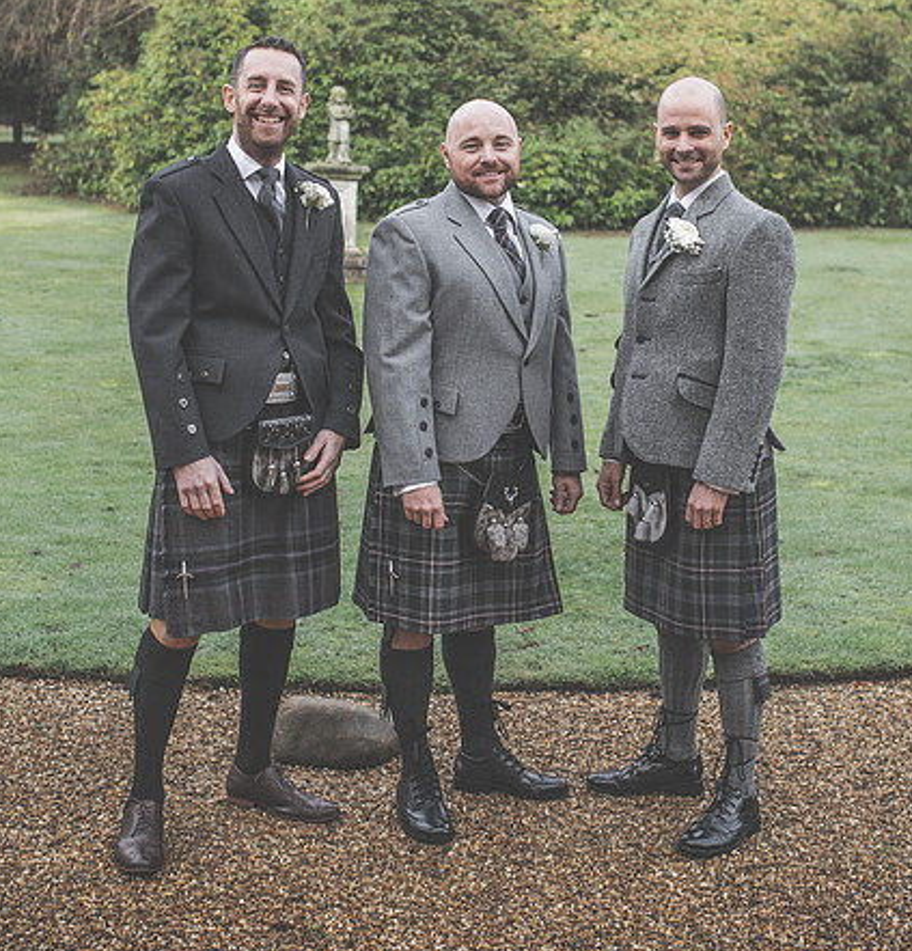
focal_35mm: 59
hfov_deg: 28.5
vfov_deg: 29.5
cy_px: 353
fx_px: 1796
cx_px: 488
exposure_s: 1/250
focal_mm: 35
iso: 100
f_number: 2.8
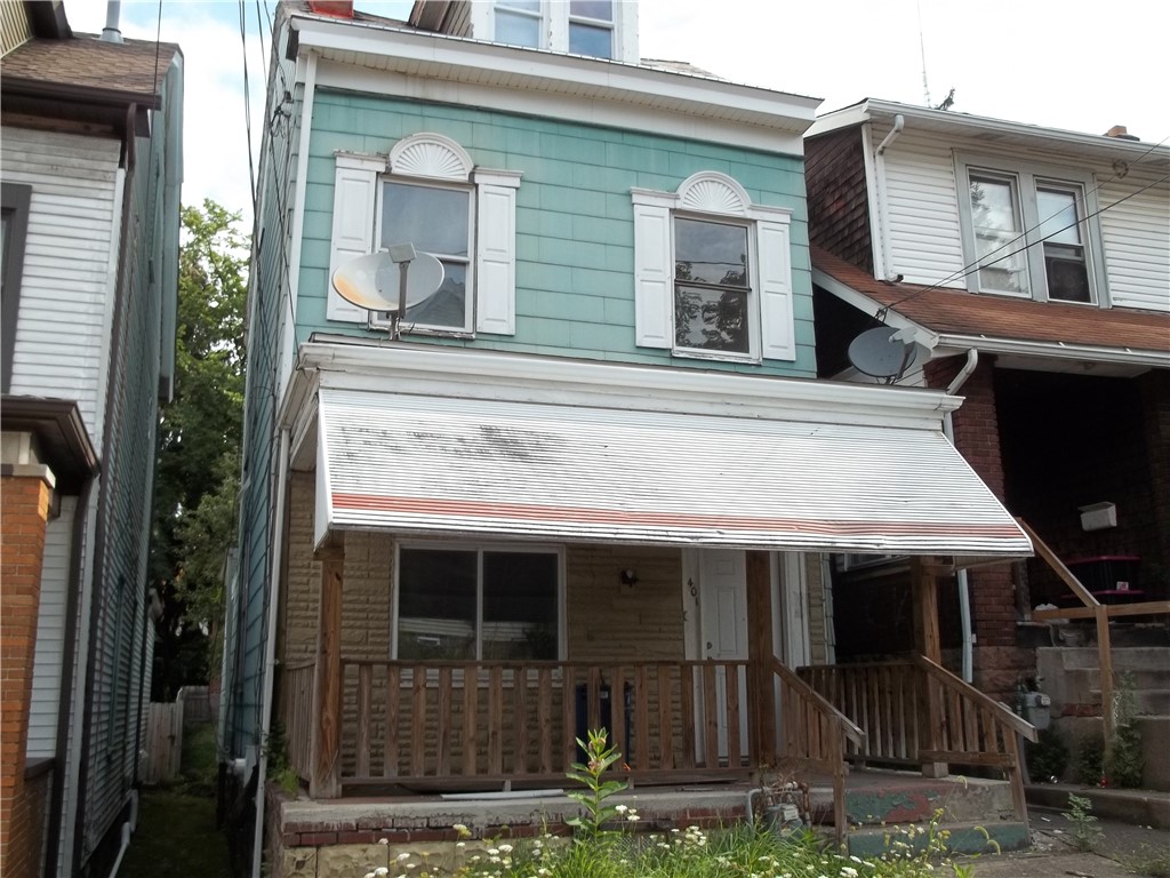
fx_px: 1115
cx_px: 585
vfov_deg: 42.9
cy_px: 439
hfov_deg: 55.4
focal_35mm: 33
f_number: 3.3
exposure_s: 1/320
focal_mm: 5.9
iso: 64
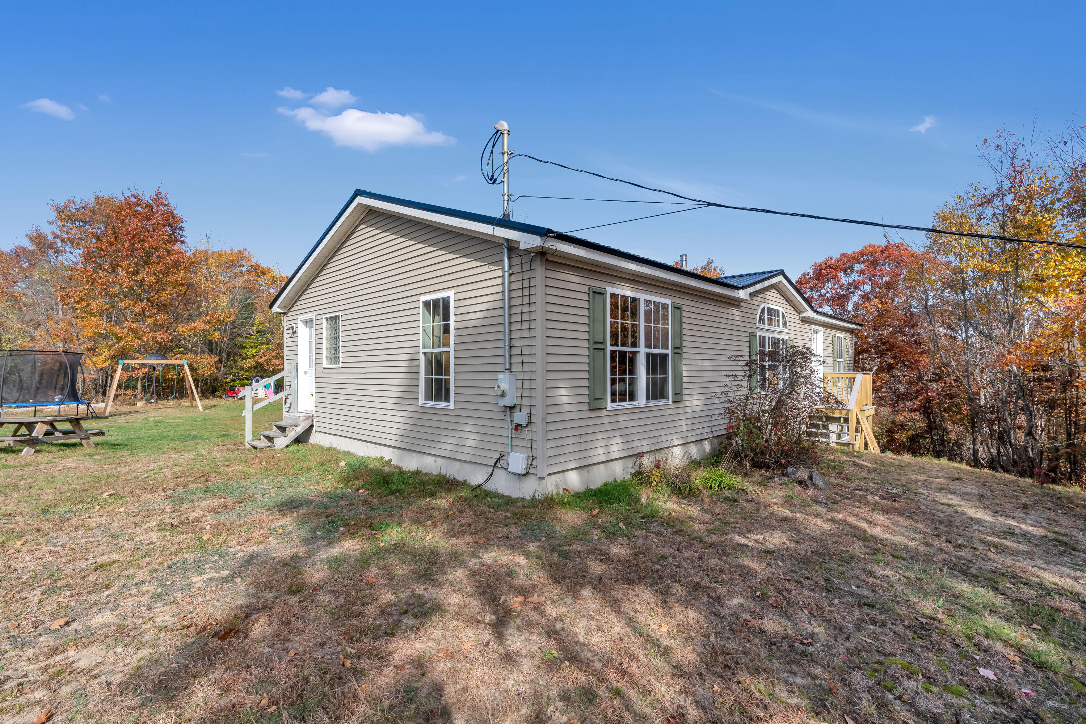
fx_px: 483
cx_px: 543
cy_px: 362
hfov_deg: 96.7
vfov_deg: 73.8
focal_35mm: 16
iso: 800
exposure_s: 1/1000
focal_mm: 16
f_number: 8
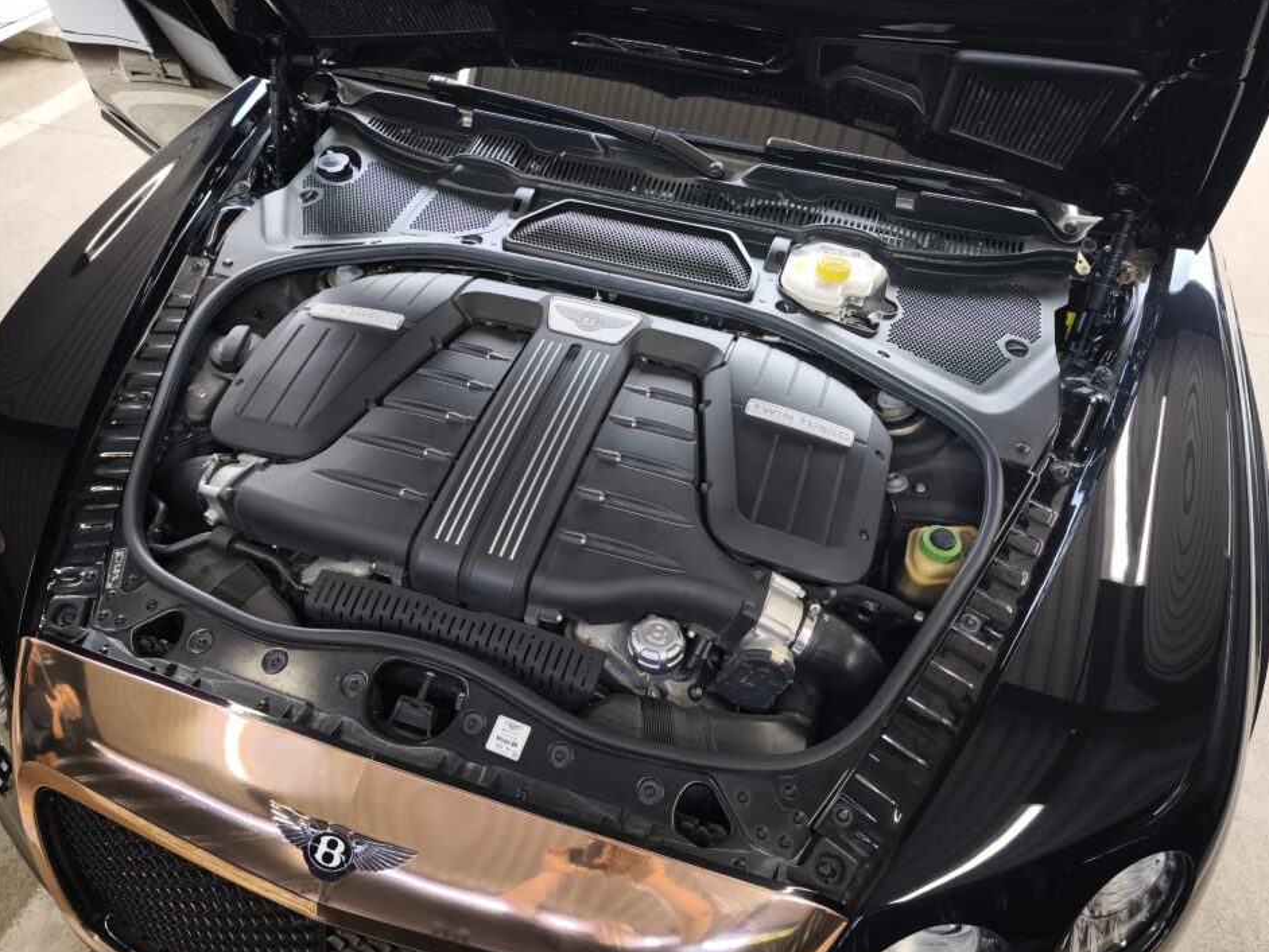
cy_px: 447
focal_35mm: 25
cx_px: 599
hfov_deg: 69.3
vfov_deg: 54.9
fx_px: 917
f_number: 1.6
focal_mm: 6.57
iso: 100
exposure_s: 1/100
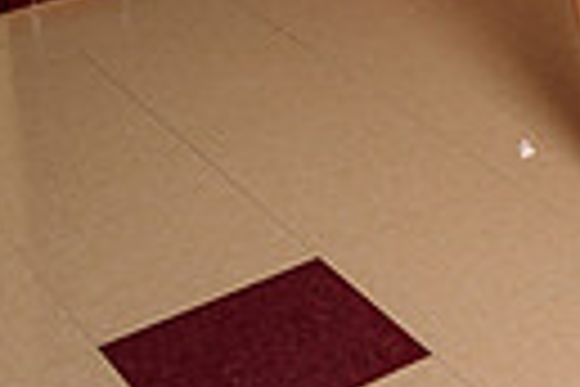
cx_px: 652
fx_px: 1853
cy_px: -554
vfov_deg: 10.3
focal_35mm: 115
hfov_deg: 17.2
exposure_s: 1/250
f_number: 6.3
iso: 200
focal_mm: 33
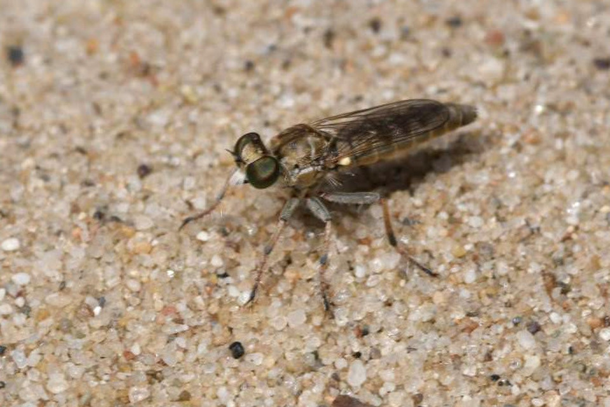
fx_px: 2669
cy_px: 204
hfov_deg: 13.0
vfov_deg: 8.7
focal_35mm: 158
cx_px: 305
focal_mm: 105
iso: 100
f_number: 29
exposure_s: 1/100
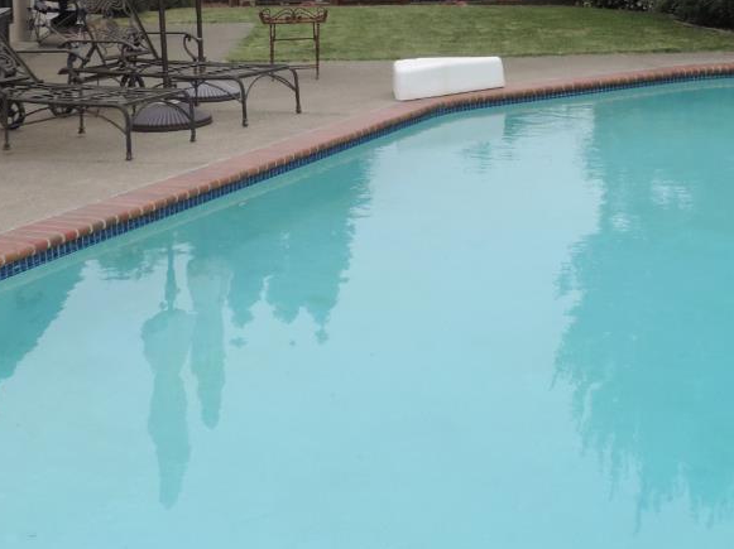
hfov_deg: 31.2
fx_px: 1314
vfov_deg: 22.5
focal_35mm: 62
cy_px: -30
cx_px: 428
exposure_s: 1/1250
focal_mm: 4.3
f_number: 3
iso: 200
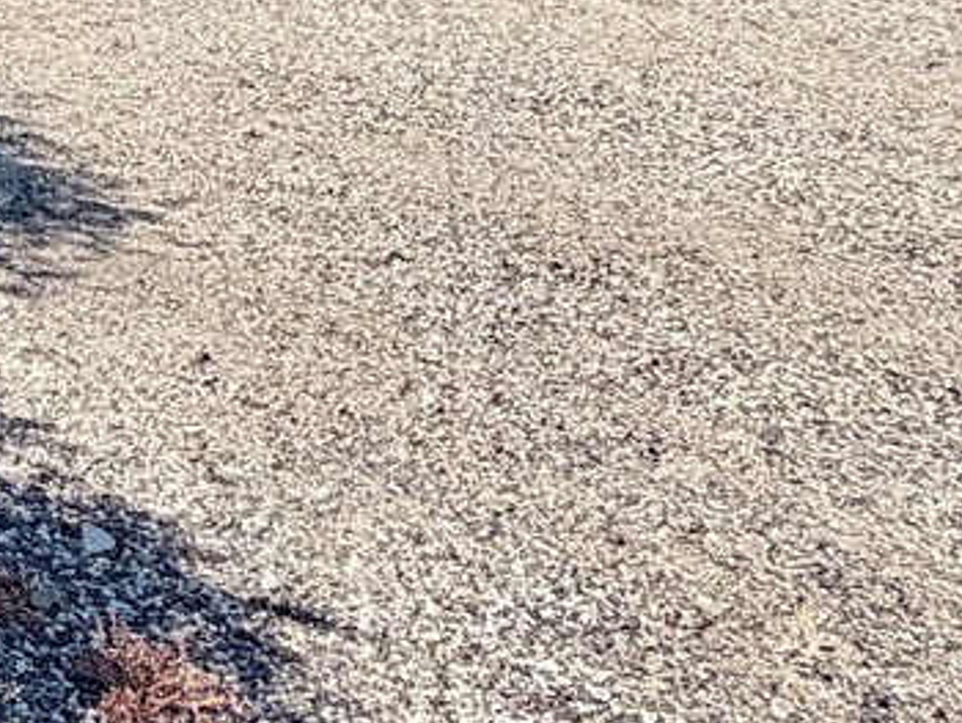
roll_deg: +0.2
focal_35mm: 64
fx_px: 1780
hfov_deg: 23.0
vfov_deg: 19.3
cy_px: -440
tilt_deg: +1.4
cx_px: -566
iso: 32
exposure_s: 1/770
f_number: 2.2
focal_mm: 2.22
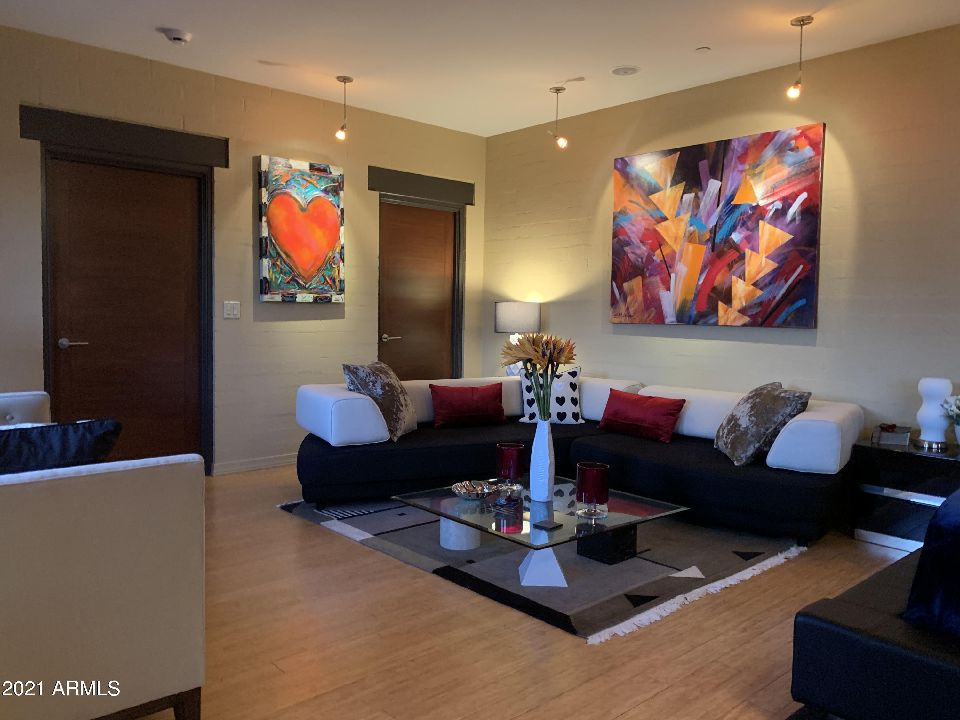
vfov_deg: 53.1
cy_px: 360
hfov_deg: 67.3
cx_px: 480
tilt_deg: -3.9
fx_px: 721
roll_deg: -1.0
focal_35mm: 26
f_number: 1.8
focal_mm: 4.25
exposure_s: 1/30
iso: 500
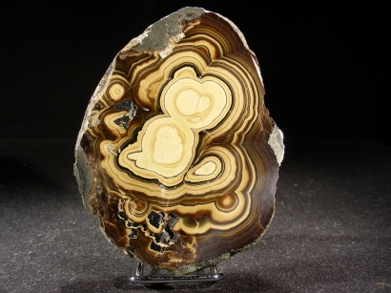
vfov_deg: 37.7
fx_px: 429
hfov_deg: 49.0
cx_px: 196
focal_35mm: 38
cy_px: 146
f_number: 3.5
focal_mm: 6.3
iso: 50
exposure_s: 1/13.7
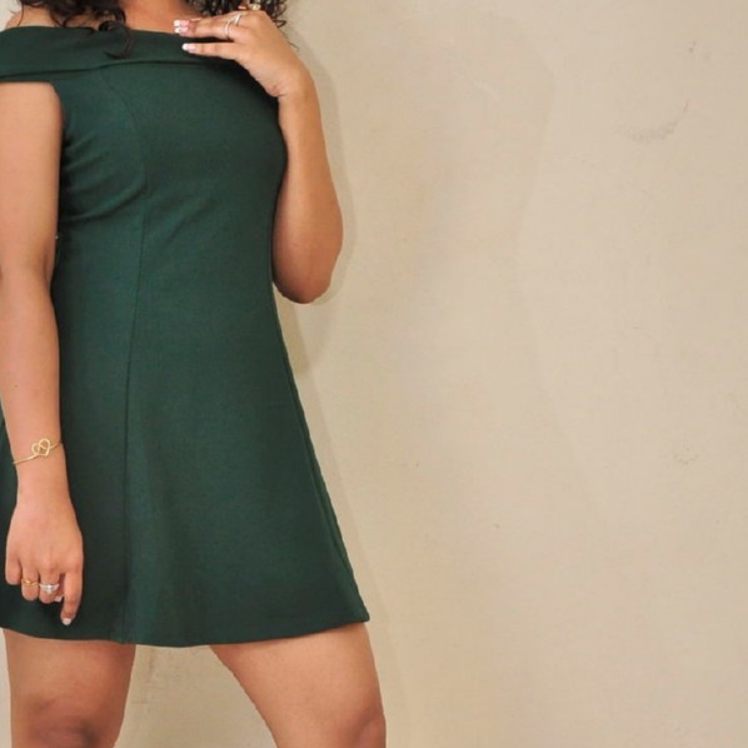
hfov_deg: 20.8
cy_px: 493
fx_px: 2029
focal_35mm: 83
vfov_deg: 20.8
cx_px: 231
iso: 1000
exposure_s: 1/125
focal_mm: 30
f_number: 5
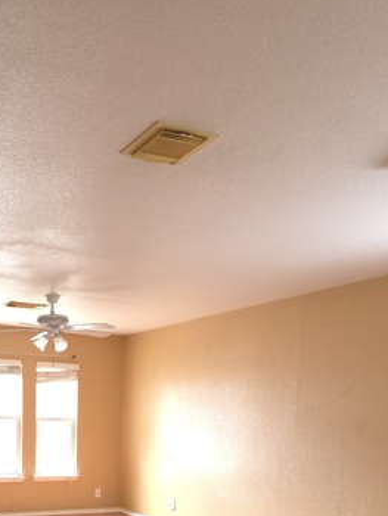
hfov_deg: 33.8
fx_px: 627
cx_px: 108
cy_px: 461
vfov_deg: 41.3
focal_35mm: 42
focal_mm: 6.3
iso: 640
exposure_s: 1/125
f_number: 1.7
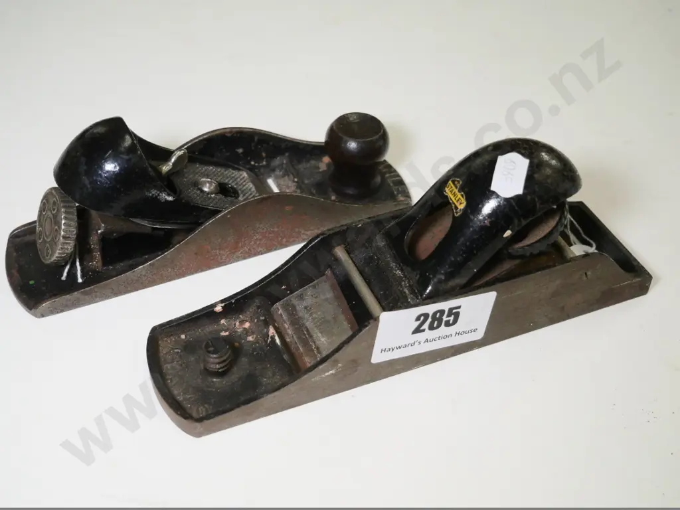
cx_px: 340
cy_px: 255
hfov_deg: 38.2
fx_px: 982
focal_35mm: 50
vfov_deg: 29.1
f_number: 4.5
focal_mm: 25
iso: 3200
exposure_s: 1/640
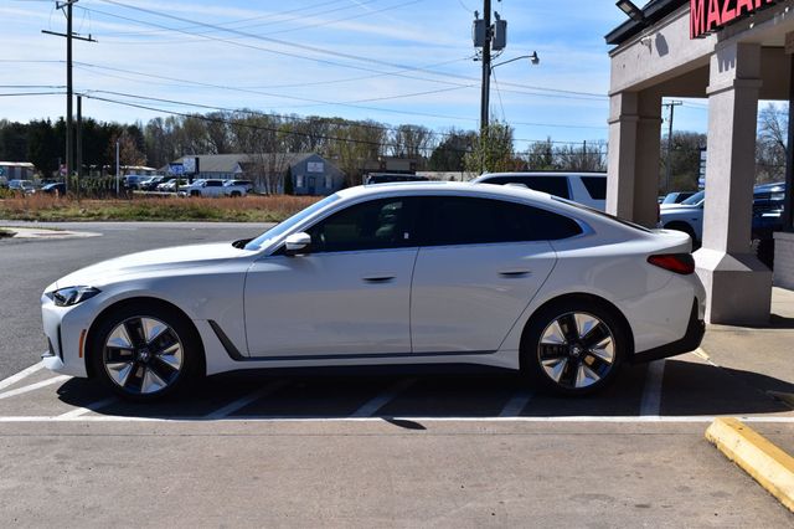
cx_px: 397
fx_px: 959
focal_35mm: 44
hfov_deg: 45.0
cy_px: 264
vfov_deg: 30.8
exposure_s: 1/500
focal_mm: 29
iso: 250
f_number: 11
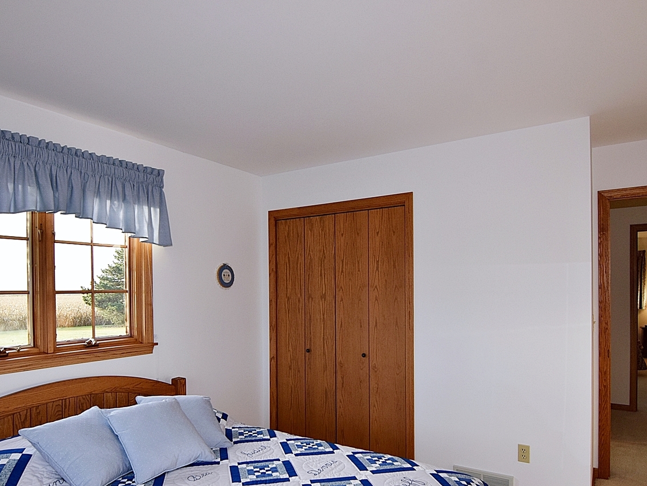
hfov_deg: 74.7
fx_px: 424
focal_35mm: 23
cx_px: 314
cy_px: 289
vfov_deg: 59.1
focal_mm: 11
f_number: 5.6
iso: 250
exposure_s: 1/125
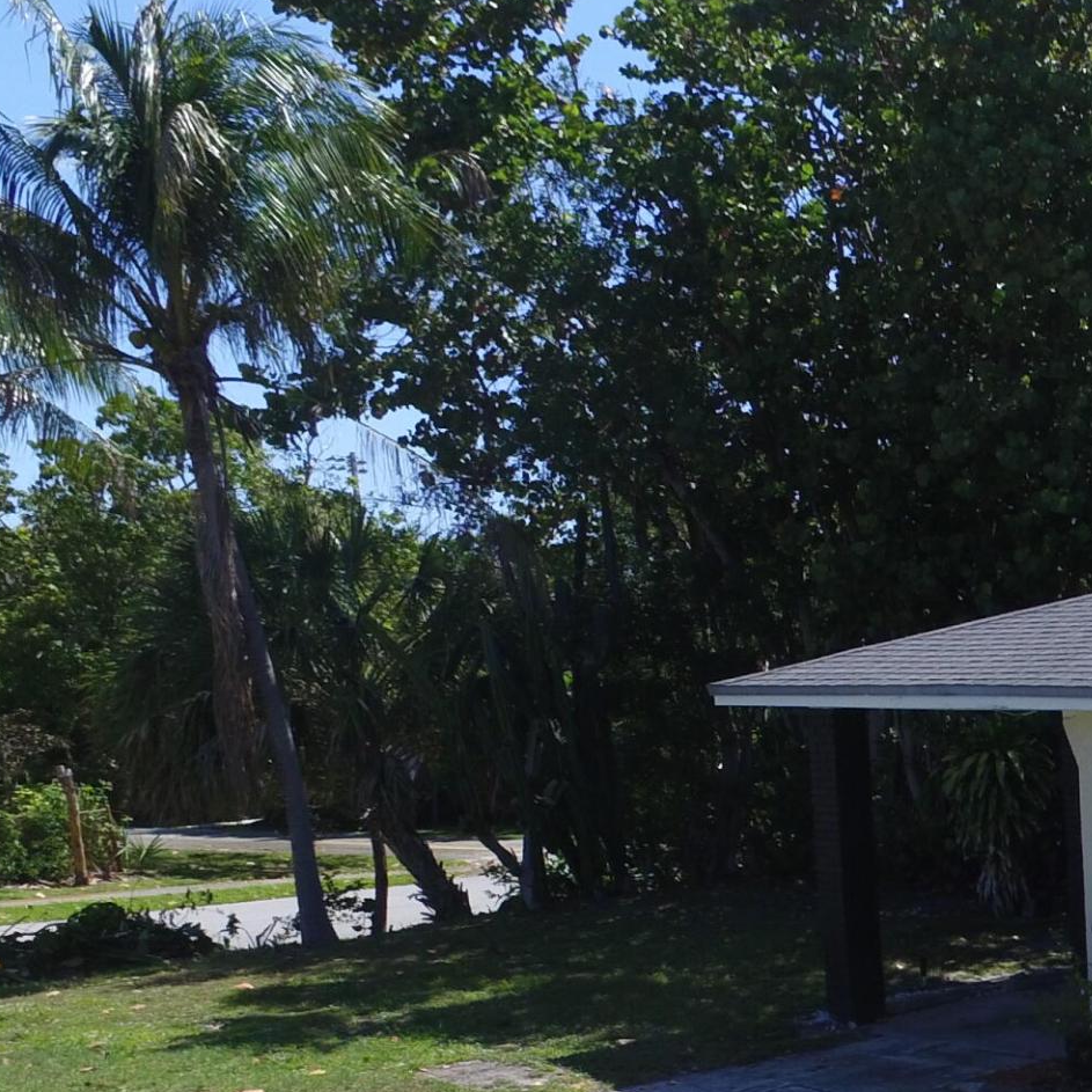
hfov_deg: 26.2
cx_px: 1470
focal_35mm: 54
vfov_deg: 29.7
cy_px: 1069
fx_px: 1927
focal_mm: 3.61
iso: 100
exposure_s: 1/834
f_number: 2.8
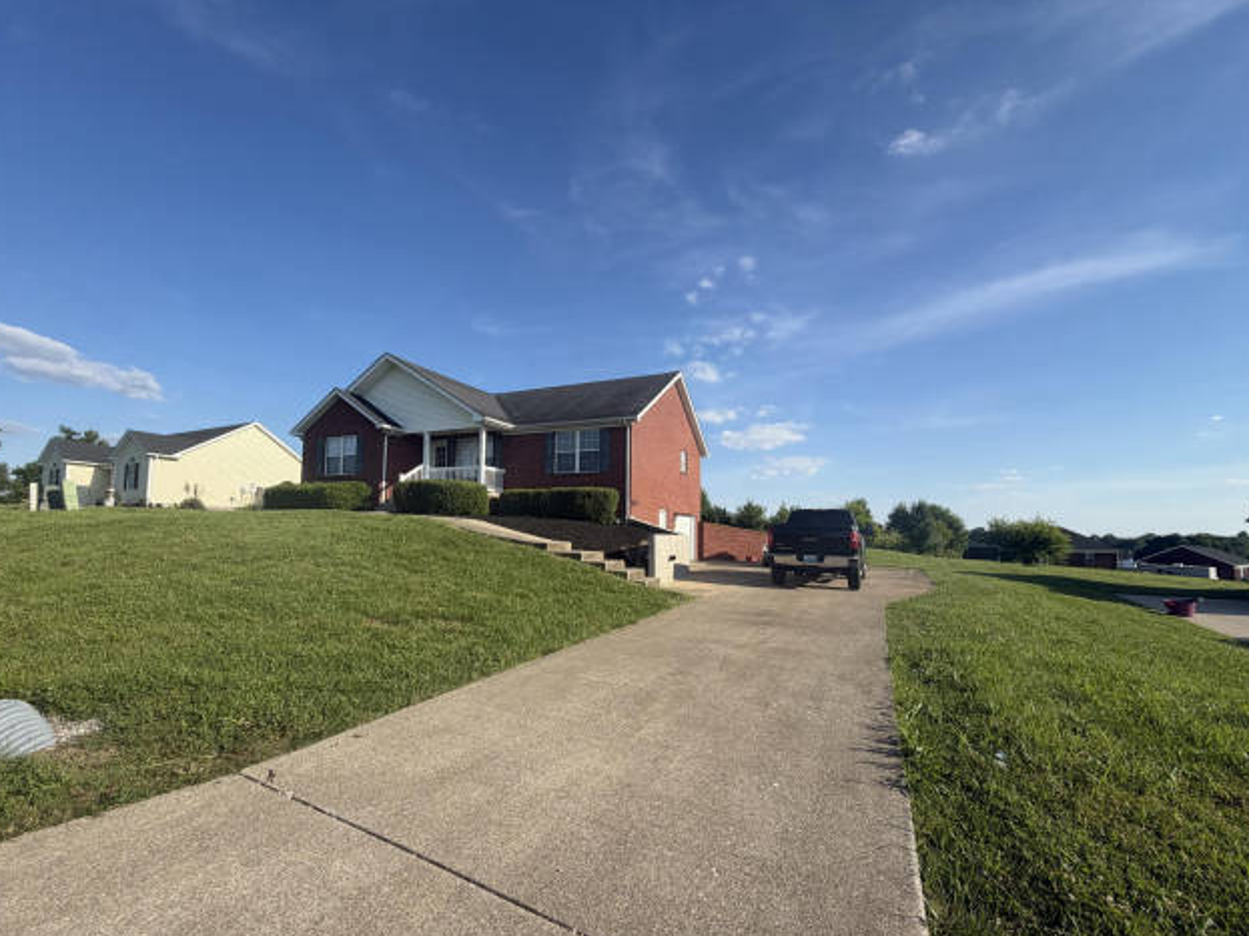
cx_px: 610
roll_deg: -1.0
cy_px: 499
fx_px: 541
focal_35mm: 15
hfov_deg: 98.2
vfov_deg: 81.6
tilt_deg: +3.2
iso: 25
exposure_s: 1/770
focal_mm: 2.22
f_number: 2.2
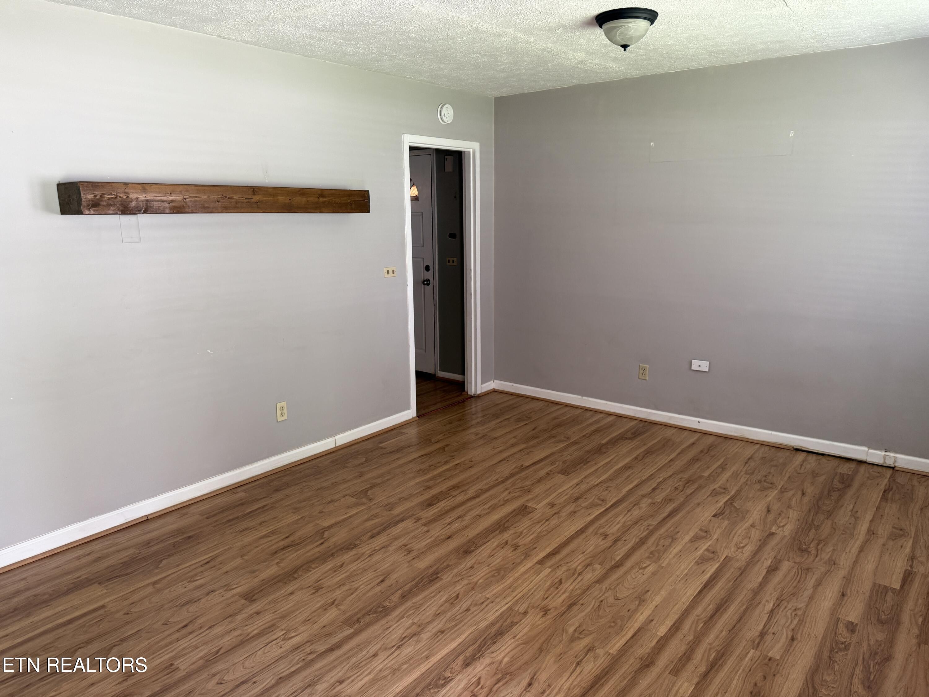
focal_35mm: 24
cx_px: 464
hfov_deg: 71.6
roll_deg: +0.9
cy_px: 348
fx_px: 644
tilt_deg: -11.7
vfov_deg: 56.8
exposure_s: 1/68
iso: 200
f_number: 1.78
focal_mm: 6.76
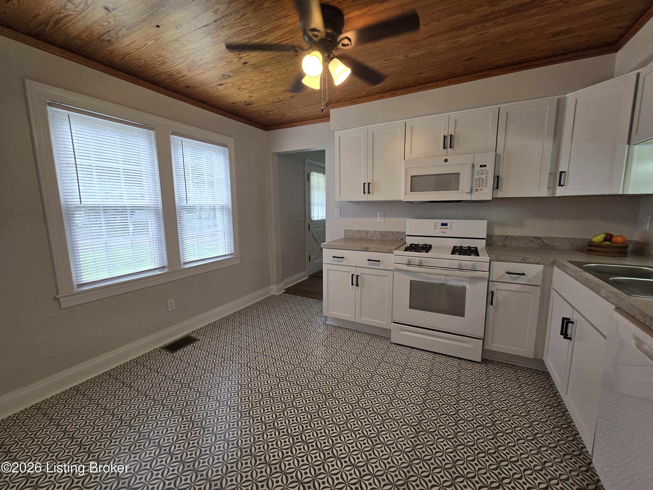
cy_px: 245
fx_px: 245
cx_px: 326
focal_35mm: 13
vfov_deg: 89.9
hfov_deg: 106.2
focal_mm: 2.2
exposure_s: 1/120
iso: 100
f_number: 2.2
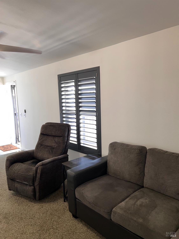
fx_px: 179
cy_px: 120
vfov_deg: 67.3
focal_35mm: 26
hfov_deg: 53.1
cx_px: 90
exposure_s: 1/120
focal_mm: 5.7
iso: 100
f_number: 1.5
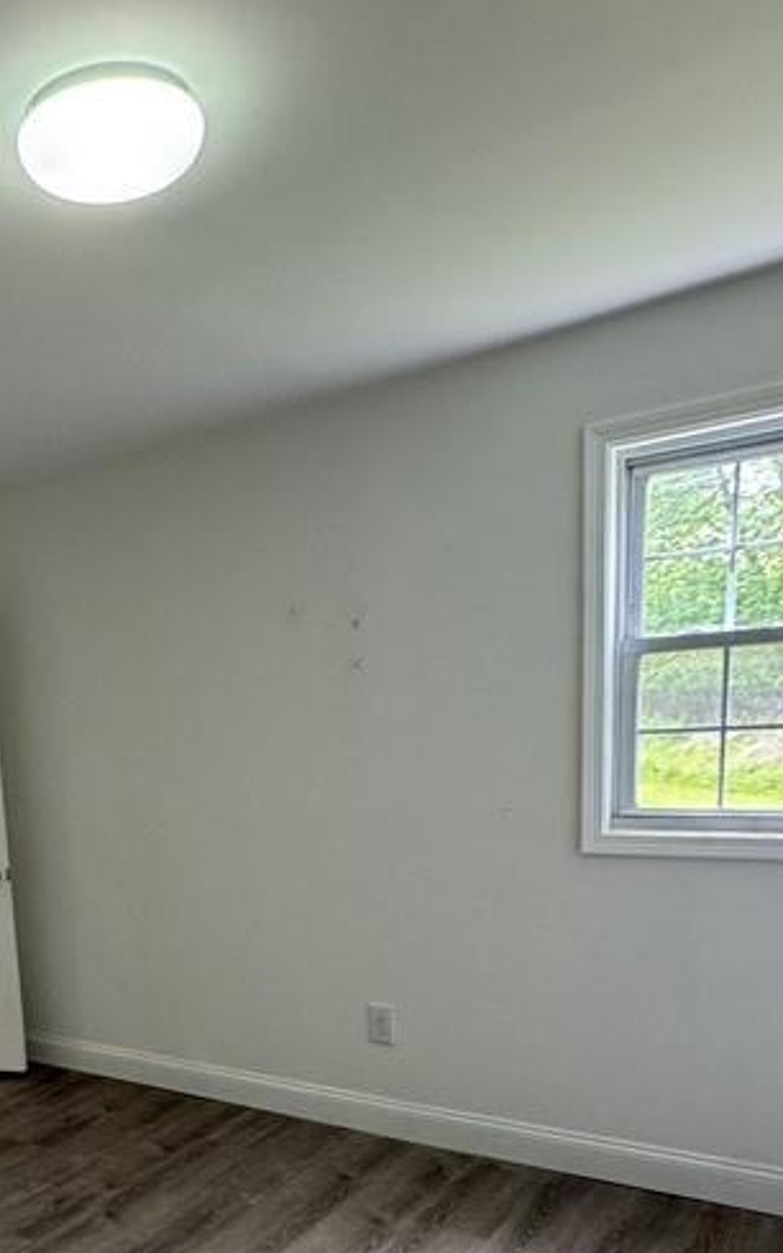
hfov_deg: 38.2
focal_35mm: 31
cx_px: 102
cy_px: 921
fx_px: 1059
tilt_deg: -8.7
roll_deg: +5.1
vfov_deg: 58.5
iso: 250
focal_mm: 2.22
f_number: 2.2
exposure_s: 1/120
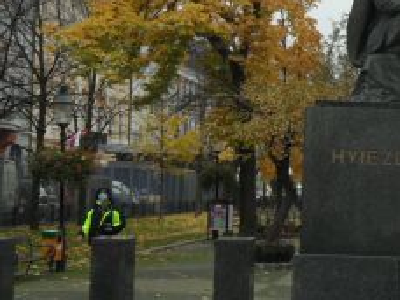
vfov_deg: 16.4
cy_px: 135
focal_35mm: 90
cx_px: 419
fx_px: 1040
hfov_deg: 20.9
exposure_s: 1/180
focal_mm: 5.3
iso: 80
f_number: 3.4
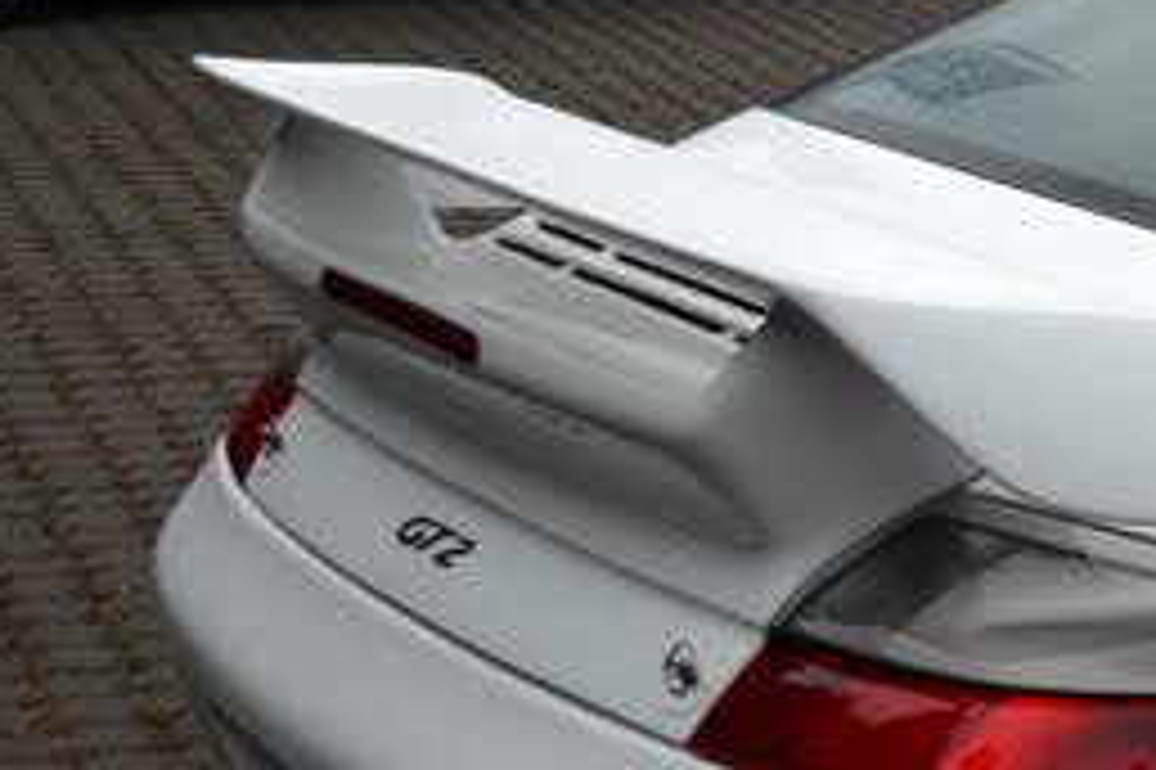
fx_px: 3740
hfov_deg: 16.0
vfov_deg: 11.7
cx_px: 1777
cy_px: 594
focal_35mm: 117
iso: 450
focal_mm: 25
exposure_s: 1/60
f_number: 4
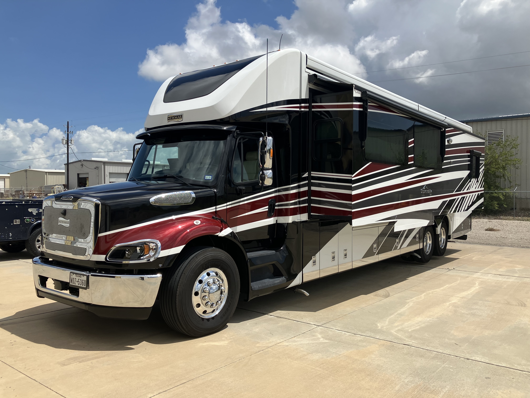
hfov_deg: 63.4
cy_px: 199
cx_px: 265
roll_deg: -0.3
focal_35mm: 28
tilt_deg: -0.8
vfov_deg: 49.7
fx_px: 429
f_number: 1.8
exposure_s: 1/3745
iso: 32
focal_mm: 3.99
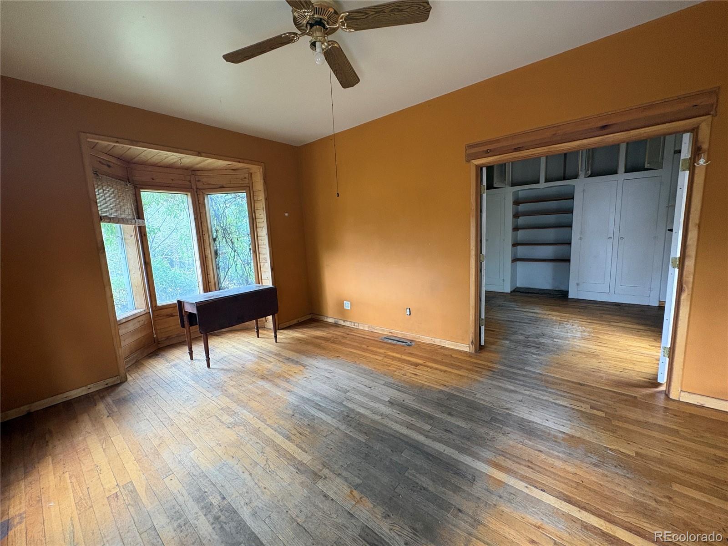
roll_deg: +3.6
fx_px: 294
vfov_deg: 85.7
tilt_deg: -7.6
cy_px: 273
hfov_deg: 102.1
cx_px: 364
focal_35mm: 14
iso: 320
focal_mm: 2.22
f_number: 2.2
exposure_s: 1/60
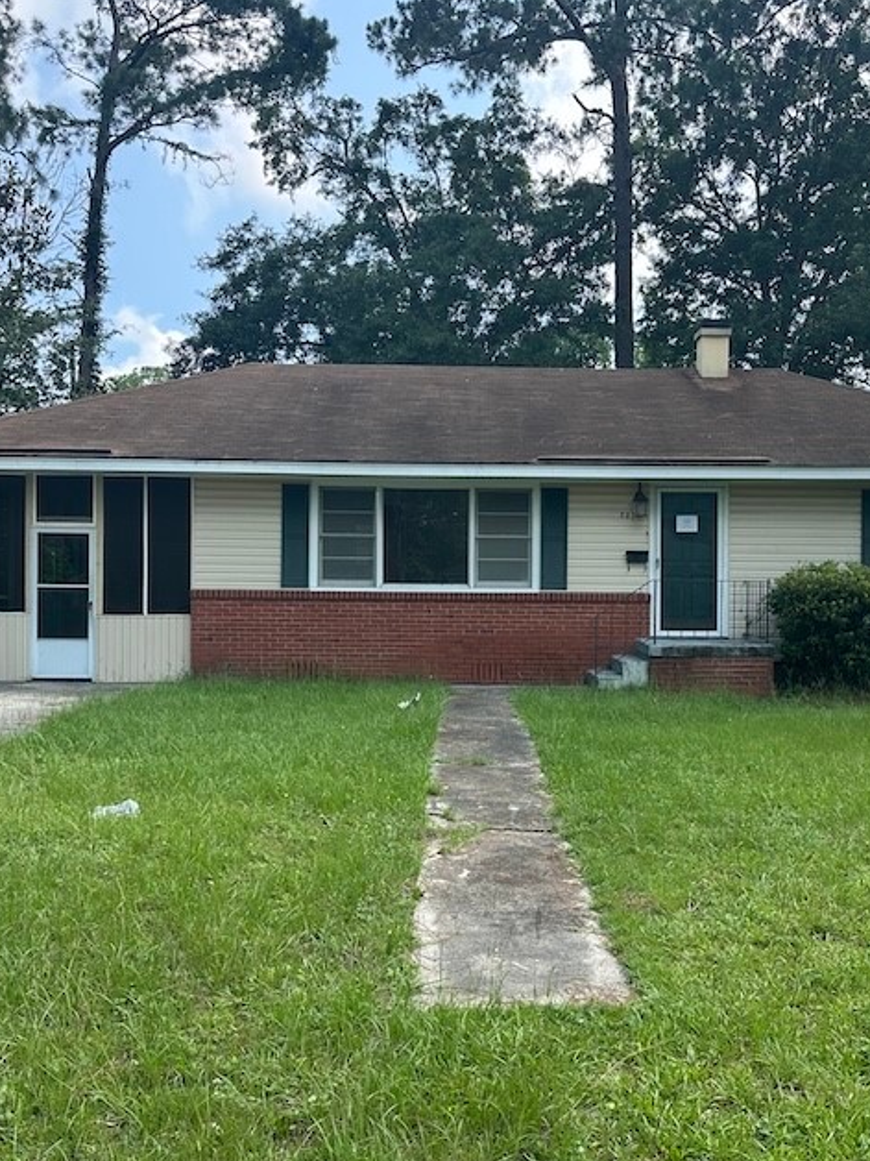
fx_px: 1106
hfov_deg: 42.8
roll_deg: +0.2
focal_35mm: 33
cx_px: 510
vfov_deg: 55.3
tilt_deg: +2.3
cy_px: 593
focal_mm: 6.86
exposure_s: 1/1083
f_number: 1.78
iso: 80
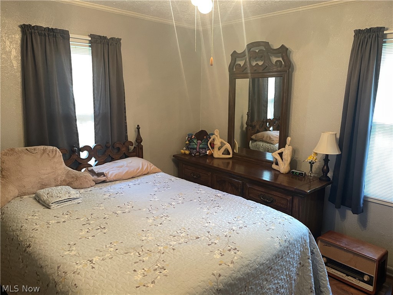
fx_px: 295
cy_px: 148
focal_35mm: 26
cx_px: 196
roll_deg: -0.7
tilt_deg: -11.5
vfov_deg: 53.1
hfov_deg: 67.3
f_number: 1.6
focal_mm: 4.2
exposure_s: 1/60
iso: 250
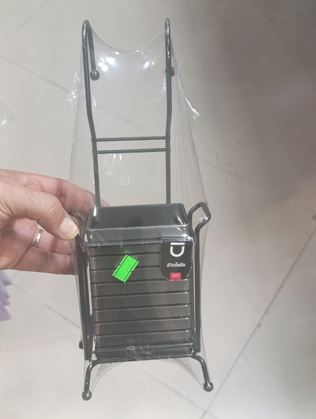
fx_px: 558
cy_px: 210
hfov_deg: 31.6
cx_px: 158
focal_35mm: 46
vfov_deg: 41.2
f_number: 1.6
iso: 1000
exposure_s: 1/50
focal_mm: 6.14
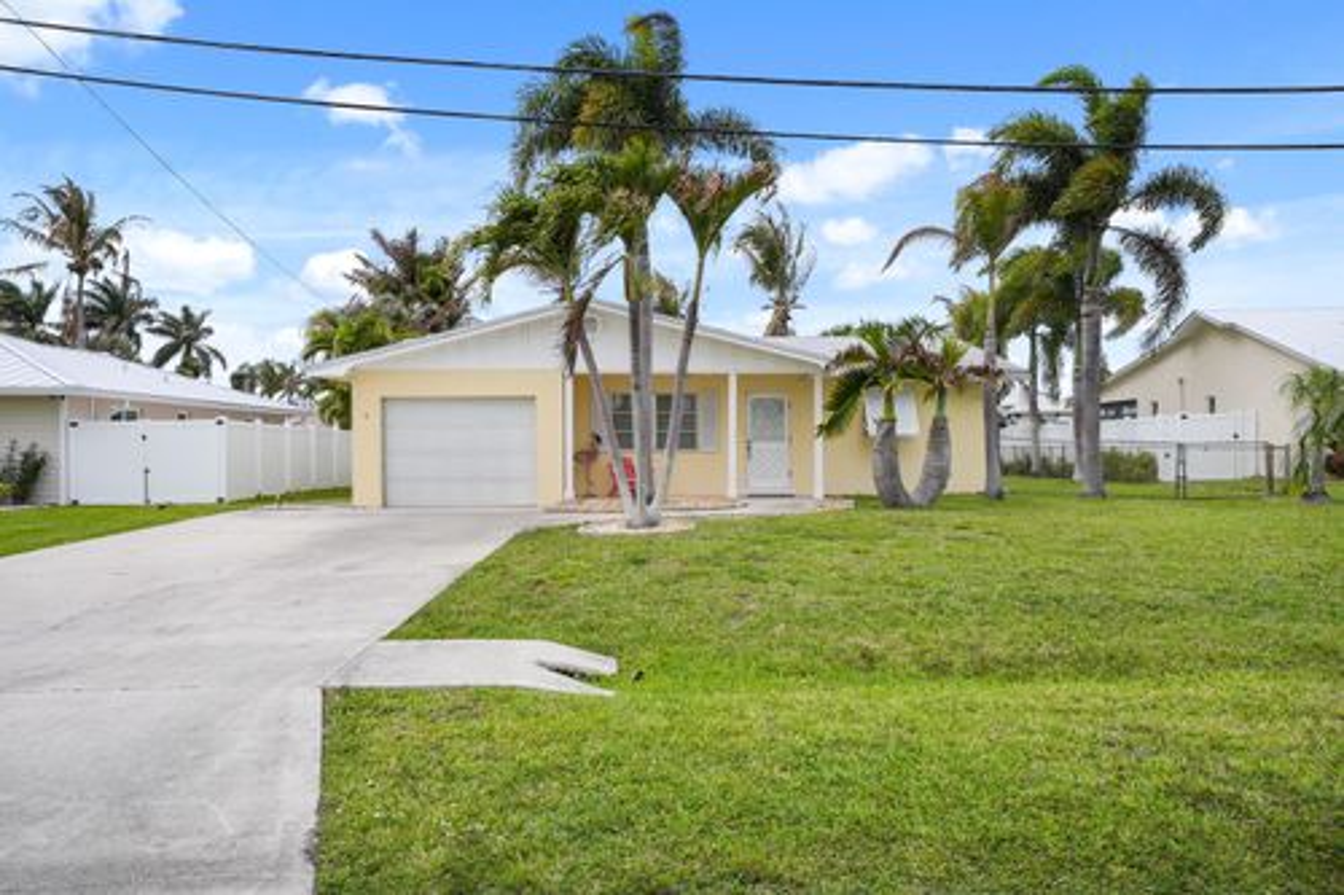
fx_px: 967
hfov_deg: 69.6
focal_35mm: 26
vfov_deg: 49.7
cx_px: 672
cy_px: 448
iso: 250
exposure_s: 1/400
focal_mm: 25.9
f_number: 9
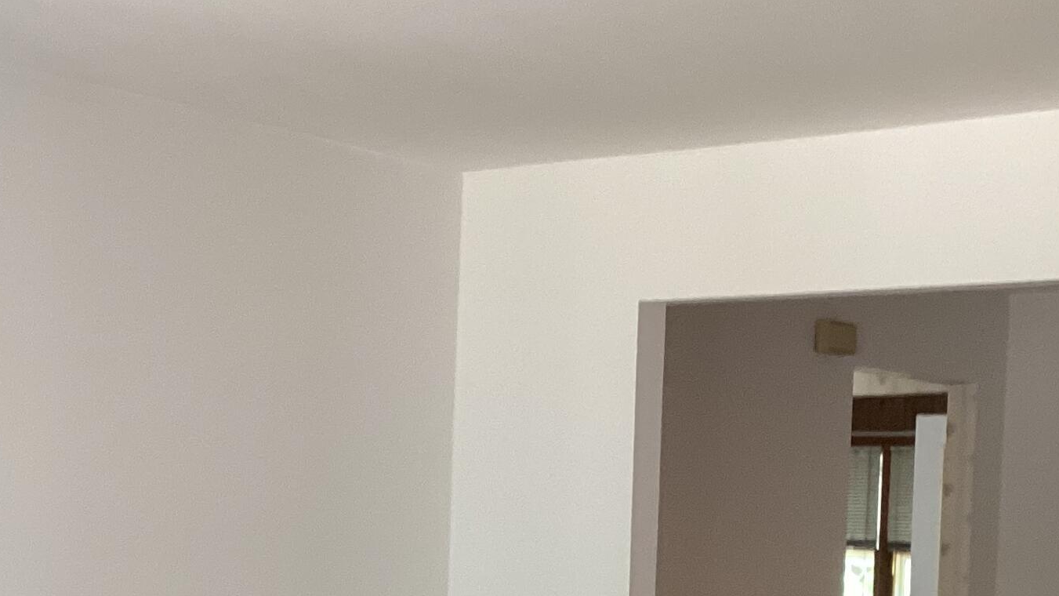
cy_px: 601
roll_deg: -2.1
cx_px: 513
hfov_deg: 28.2
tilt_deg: -5.3
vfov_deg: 15.8
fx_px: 2106
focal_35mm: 75
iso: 125
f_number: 2.4
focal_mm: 3.3
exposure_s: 1/50
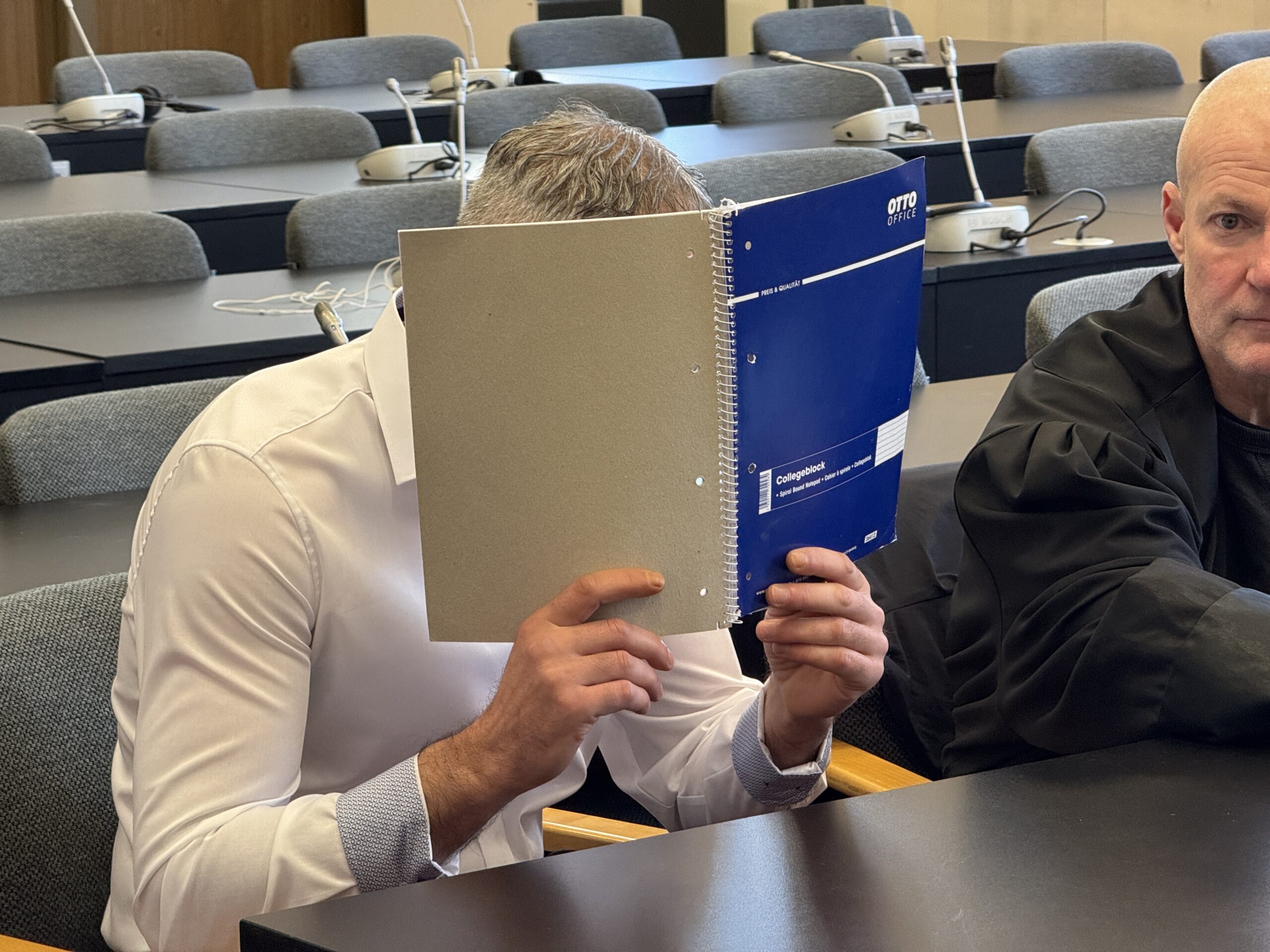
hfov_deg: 16.4
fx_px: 4403
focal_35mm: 120
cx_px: 635
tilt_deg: -8.2
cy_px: 476
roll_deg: +1.3
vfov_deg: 12.3
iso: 160
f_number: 2.8
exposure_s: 1/50
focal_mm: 15.66
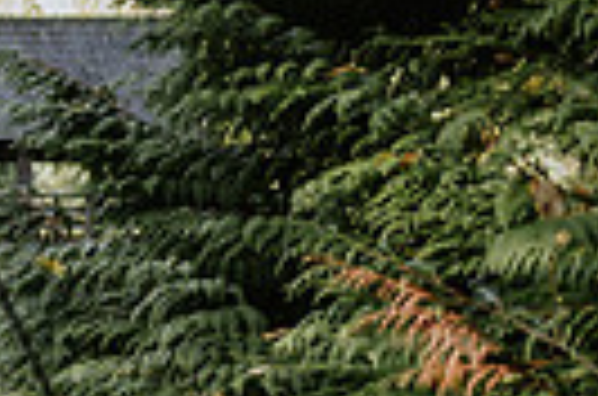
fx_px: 2552
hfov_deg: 11.8
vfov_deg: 8.8
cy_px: 374
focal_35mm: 154
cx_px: -629
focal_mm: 35
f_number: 1.8
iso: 400
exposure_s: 1/500
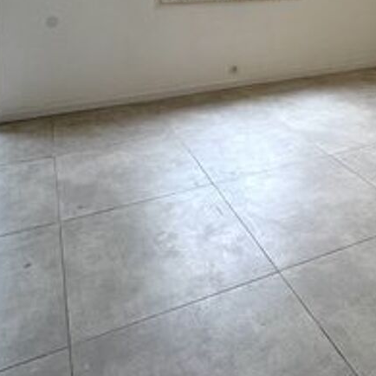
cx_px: 269
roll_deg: +0.7
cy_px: -52
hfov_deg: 42.8
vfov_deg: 36.2
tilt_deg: +0.7
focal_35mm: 38
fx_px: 467
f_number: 2.2
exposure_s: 1/99
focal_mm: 2.22
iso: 125
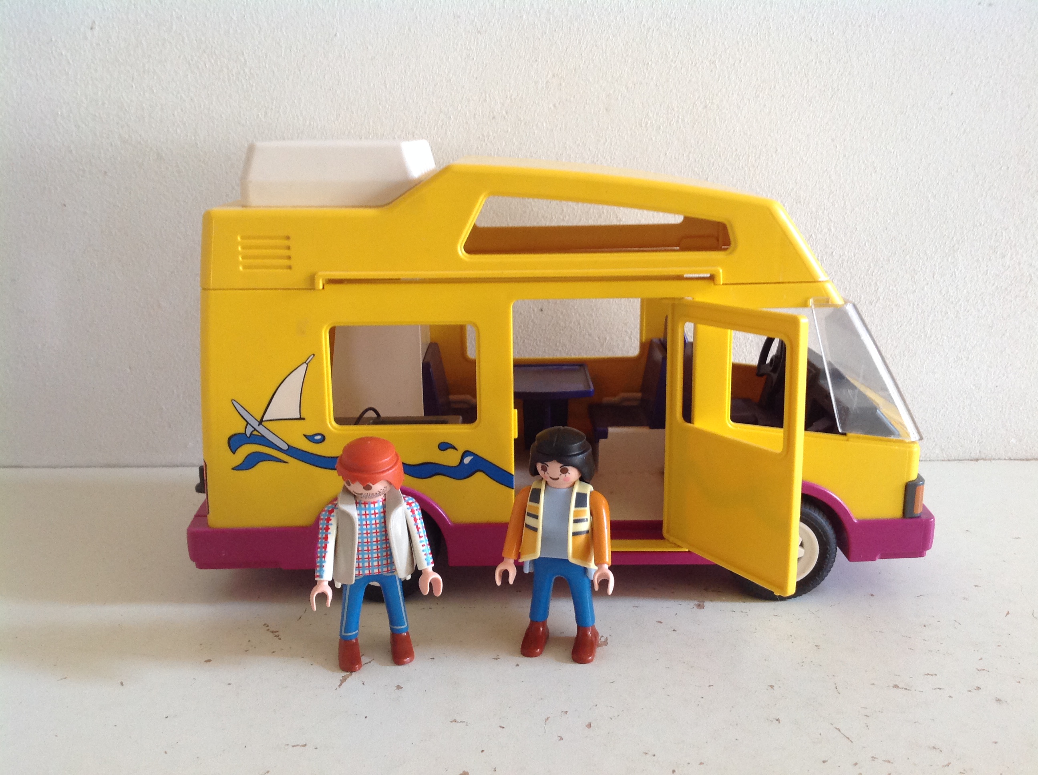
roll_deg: +0.0
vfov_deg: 40.6
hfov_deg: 52.7
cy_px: 388
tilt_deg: -15.2
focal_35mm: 35
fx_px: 1048
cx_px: 519
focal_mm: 4.28
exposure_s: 1/15
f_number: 2.4
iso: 100
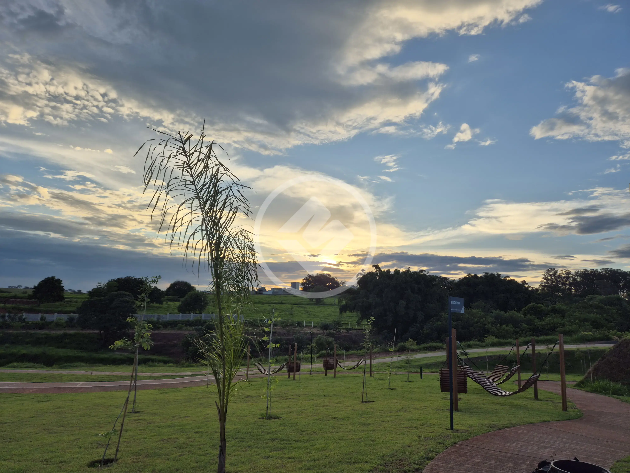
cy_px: 236
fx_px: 419
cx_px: 315
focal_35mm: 23
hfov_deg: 73.9
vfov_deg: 58.9
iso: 25
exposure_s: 1/1984
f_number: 1.8
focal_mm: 5.4
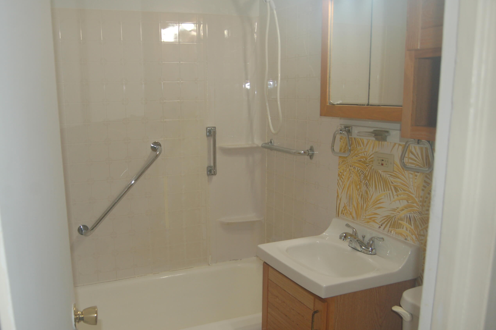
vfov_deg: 39.2
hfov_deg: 56.3
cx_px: 218
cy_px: 174
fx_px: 462
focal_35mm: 34
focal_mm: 19
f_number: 3.5
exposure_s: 1/60
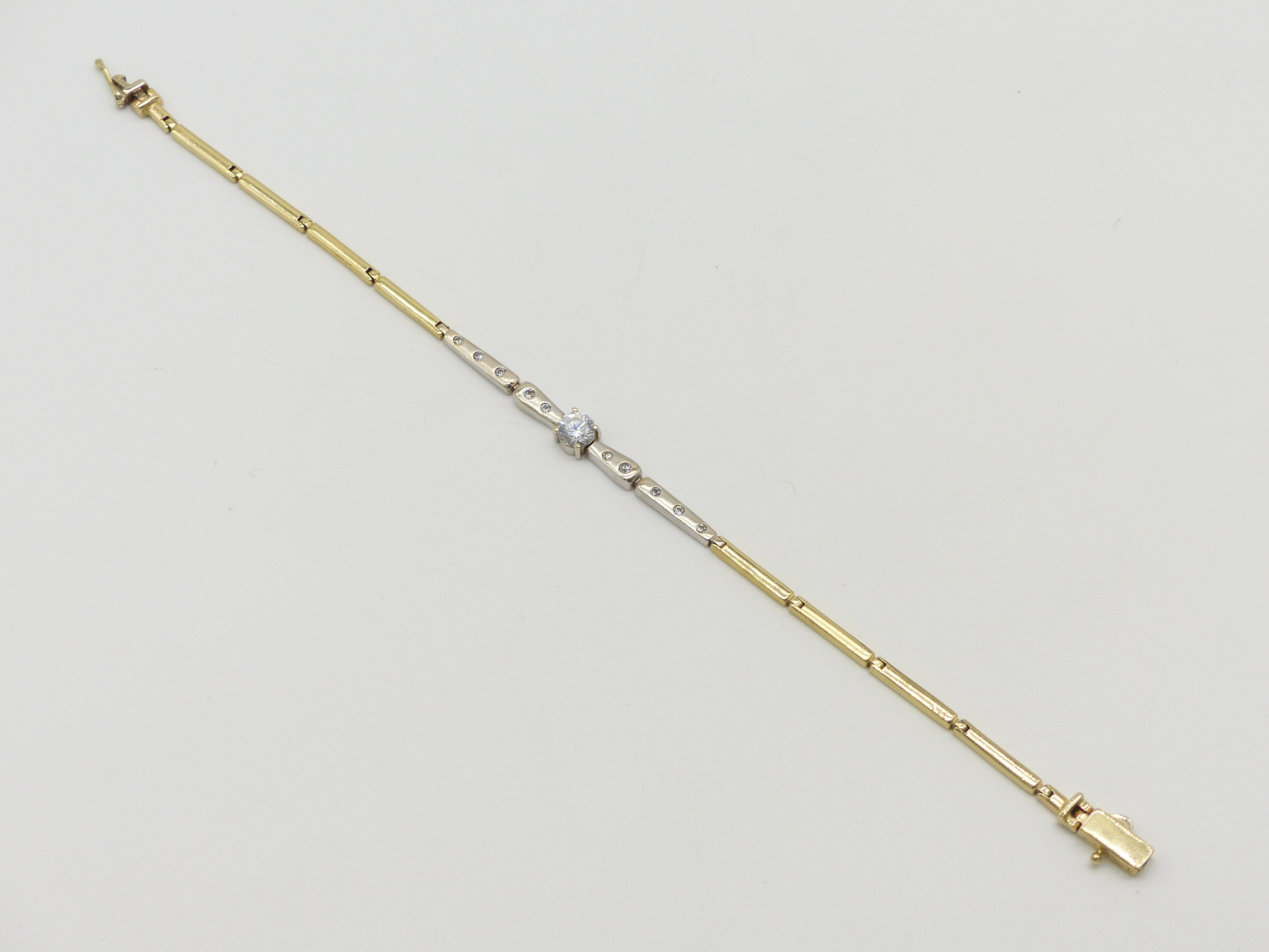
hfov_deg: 30.7
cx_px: 634
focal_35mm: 63
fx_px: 2310
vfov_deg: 23.3
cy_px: 476
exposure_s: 1/640
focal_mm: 11.4
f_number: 4
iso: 100
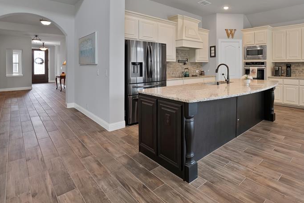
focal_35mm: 18
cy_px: 67
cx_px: 210
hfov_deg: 85.8
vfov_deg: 65.6
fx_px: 152
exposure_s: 1/4
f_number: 9
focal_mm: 12
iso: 640
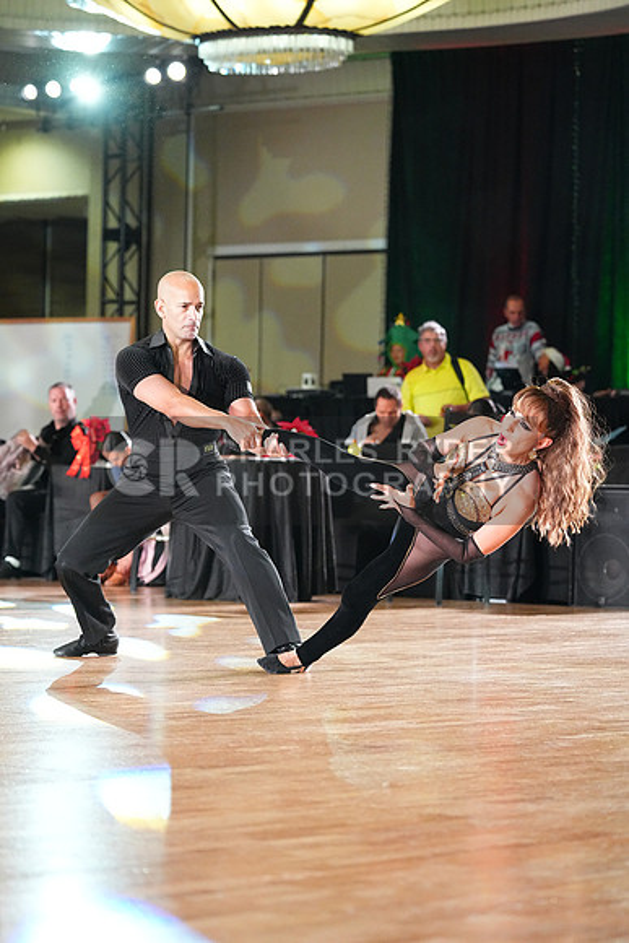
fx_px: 3038
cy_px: 472
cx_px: 314
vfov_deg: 17.6
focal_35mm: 116
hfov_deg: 11.8
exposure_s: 1/400
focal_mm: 116
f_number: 4
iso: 8000
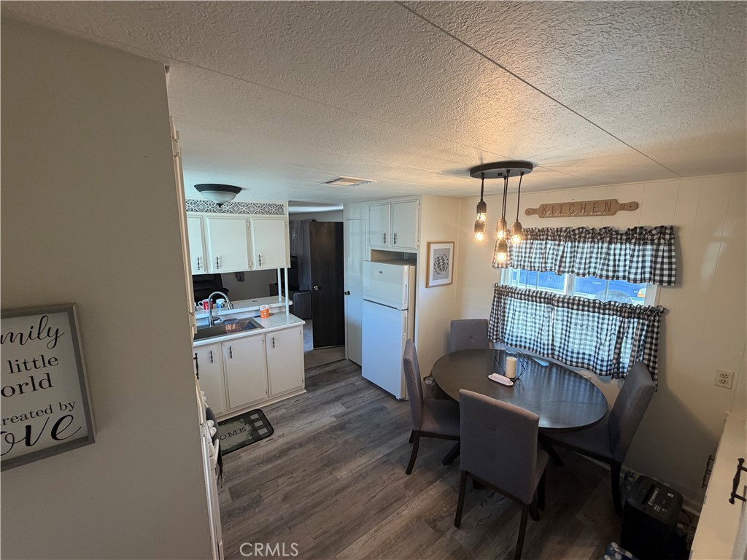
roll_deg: -0.2
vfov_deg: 85.7
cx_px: 374
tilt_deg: -9.3
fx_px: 302
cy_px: 280
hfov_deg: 102.1
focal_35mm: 14
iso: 200
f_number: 2.2
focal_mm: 2.22
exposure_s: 1/60
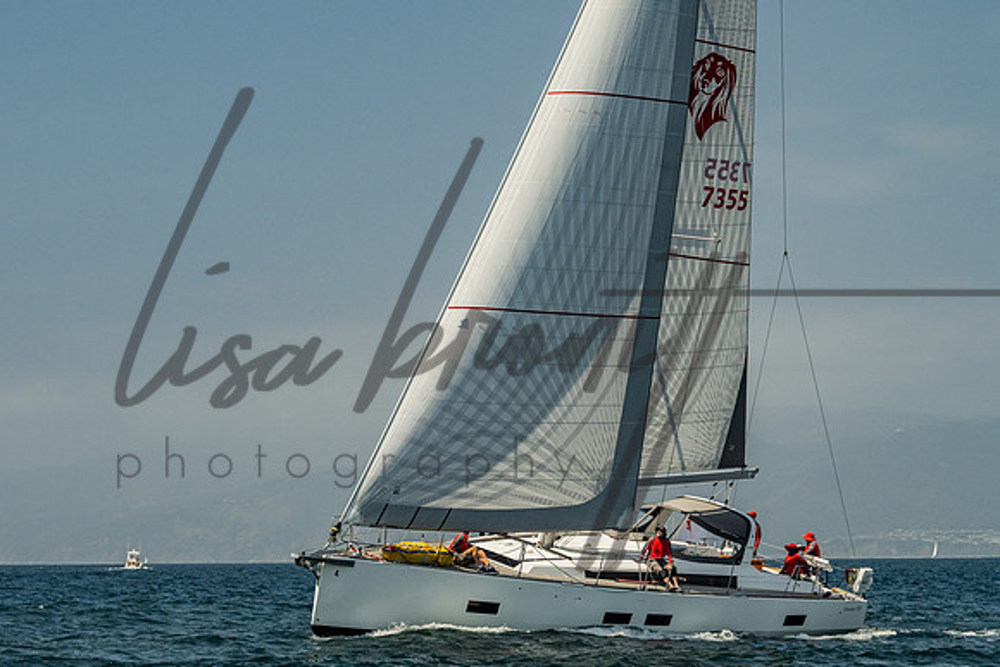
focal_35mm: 122
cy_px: 405
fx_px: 3390
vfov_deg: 11.2
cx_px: 495
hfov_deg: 16.8
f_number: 6
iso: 320
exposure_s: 1/1600
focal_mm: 77
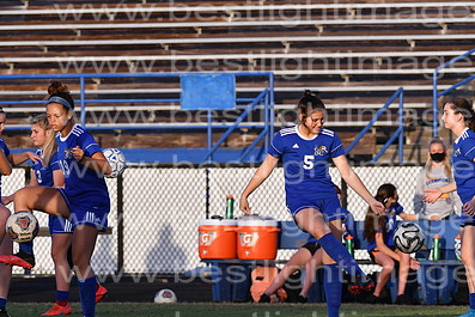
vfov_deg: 2.1
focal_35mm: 657
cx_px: 330
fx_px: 8671
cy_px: 196
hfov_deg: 3.1
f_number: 5.6
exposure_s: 1/2000
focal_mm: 300
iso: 800
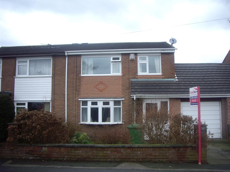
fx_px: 252
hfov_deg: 49.0
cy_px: 86
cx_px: 115
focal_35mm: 38
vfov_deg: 37.7
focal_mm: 6.2
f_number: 2.7
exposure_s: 1/125
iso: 64
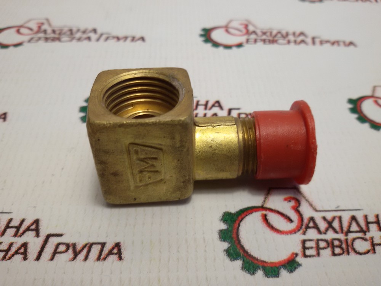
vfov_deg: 45.4
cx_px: 190
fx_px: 341
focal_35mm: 31
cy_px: 143
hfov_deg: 58.4
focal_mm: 2.93
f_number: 2.4
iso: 40
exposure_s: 1/50
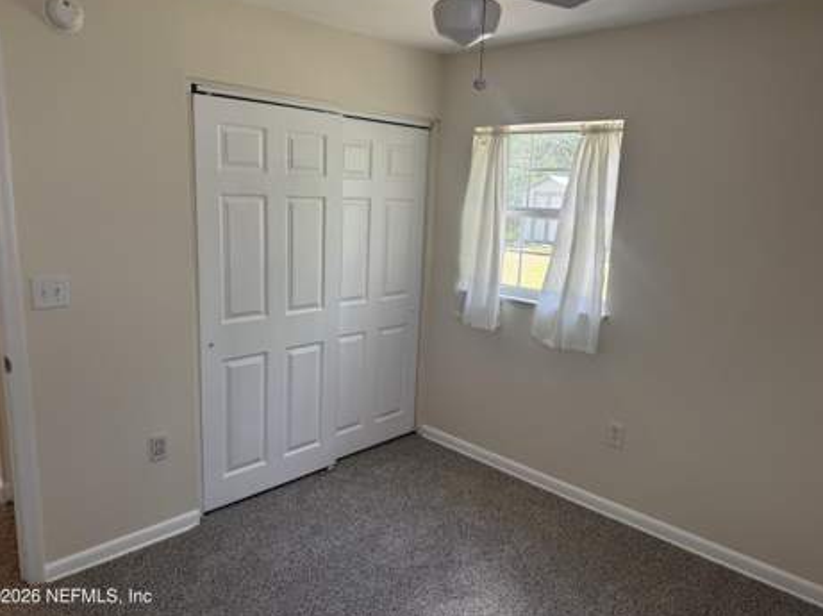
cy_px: 303
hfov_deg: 69.4
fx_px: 594
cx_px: 414
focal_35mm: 25
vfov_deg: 54.8
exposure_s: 1/121
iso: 80
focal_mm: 6.76
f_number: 1.78
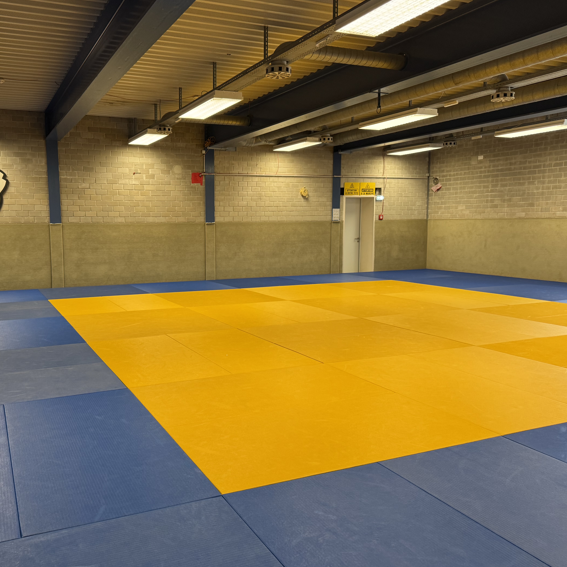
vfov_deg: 55.6
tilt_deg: -6.0
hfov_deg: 54.8
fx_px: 537
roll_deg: +1.4
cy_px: 278
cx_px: 204
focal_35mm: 29
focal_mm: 6.76
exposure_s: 1/100
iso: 200
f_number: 1.78
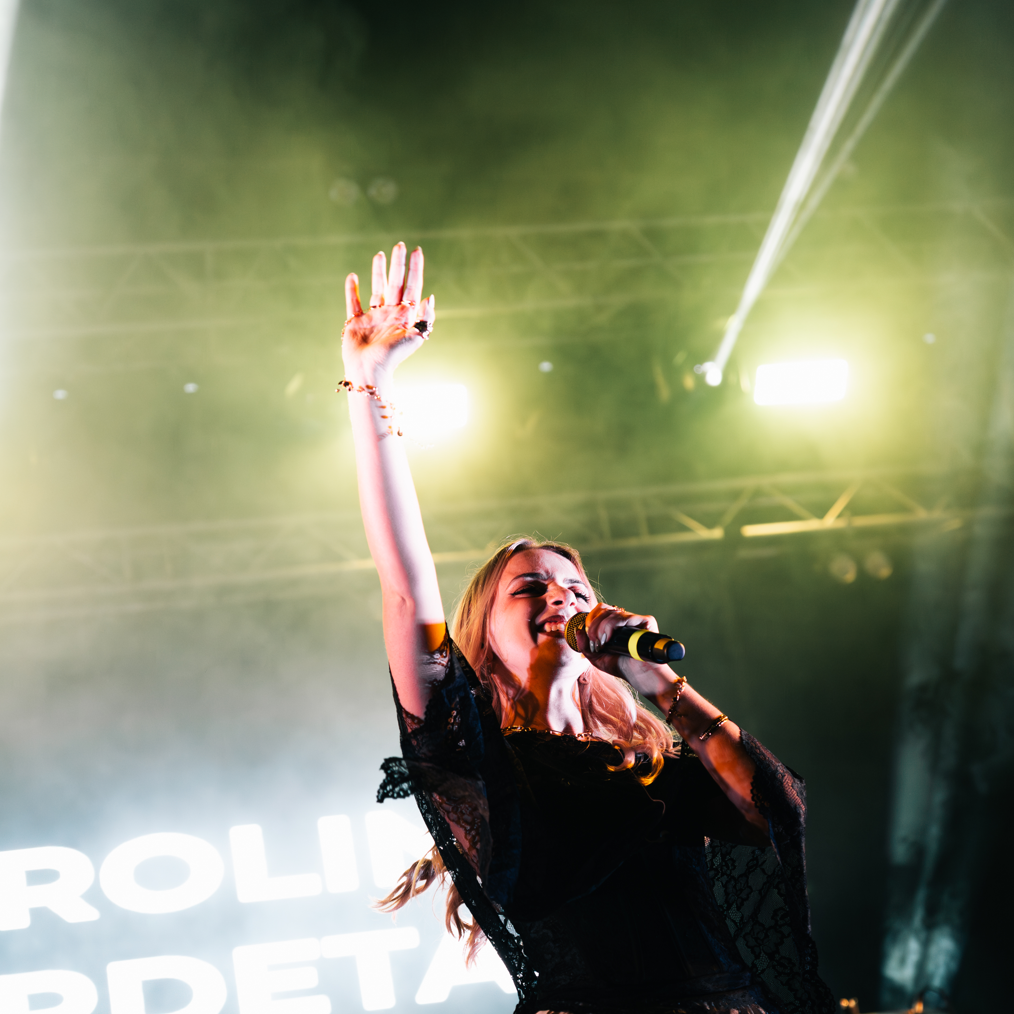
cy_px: 665
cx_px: 518
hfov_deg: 24.7
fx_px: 2320
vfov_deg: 24.5
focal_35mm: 70
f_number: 2.8
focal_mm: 52
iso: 500
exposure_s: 1/400
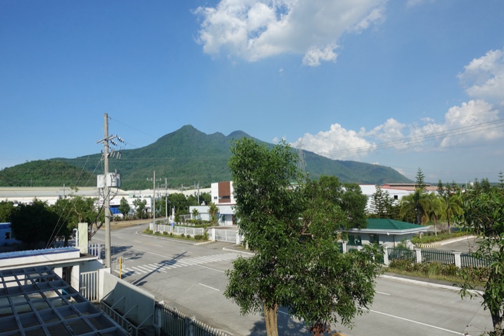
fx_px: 336
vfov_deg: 53.1
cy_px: 168
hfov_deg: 73.8
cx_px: 252
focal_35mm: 24
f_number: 5.6
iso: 125
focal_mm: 8.8
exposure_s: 1/640
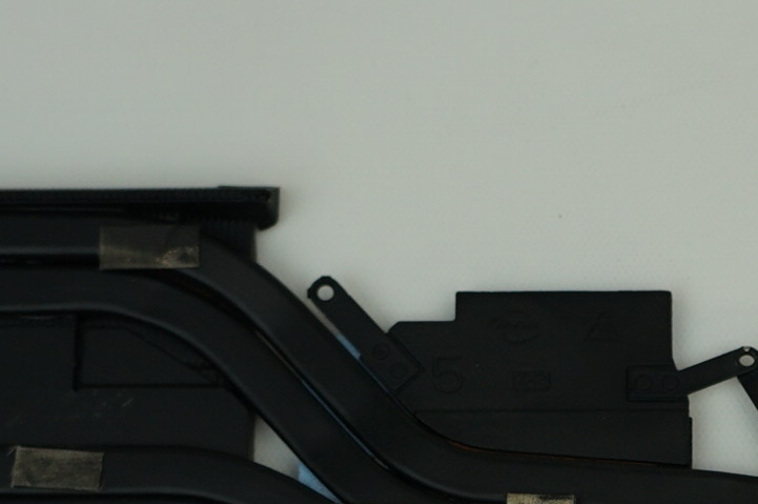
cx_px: 765
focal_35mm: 146
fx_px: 3071
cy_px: 559
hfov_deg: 13.9
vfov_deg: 9.3
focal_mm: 35
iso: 250
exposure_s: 1/160
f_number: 4
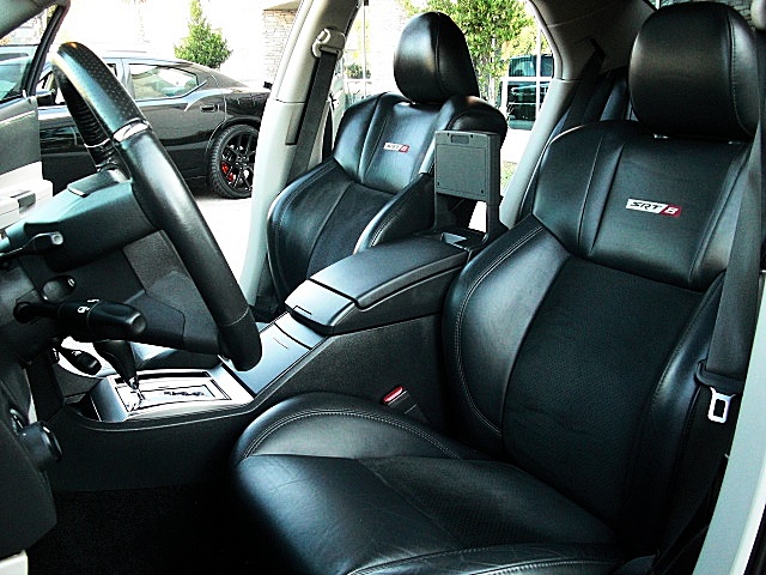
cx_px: 383
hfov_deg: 51.4
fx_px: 797
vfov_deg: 39.7
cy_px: 288
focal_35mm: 36
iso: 400
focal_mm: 6.3
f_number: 2.8
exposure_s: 1/125
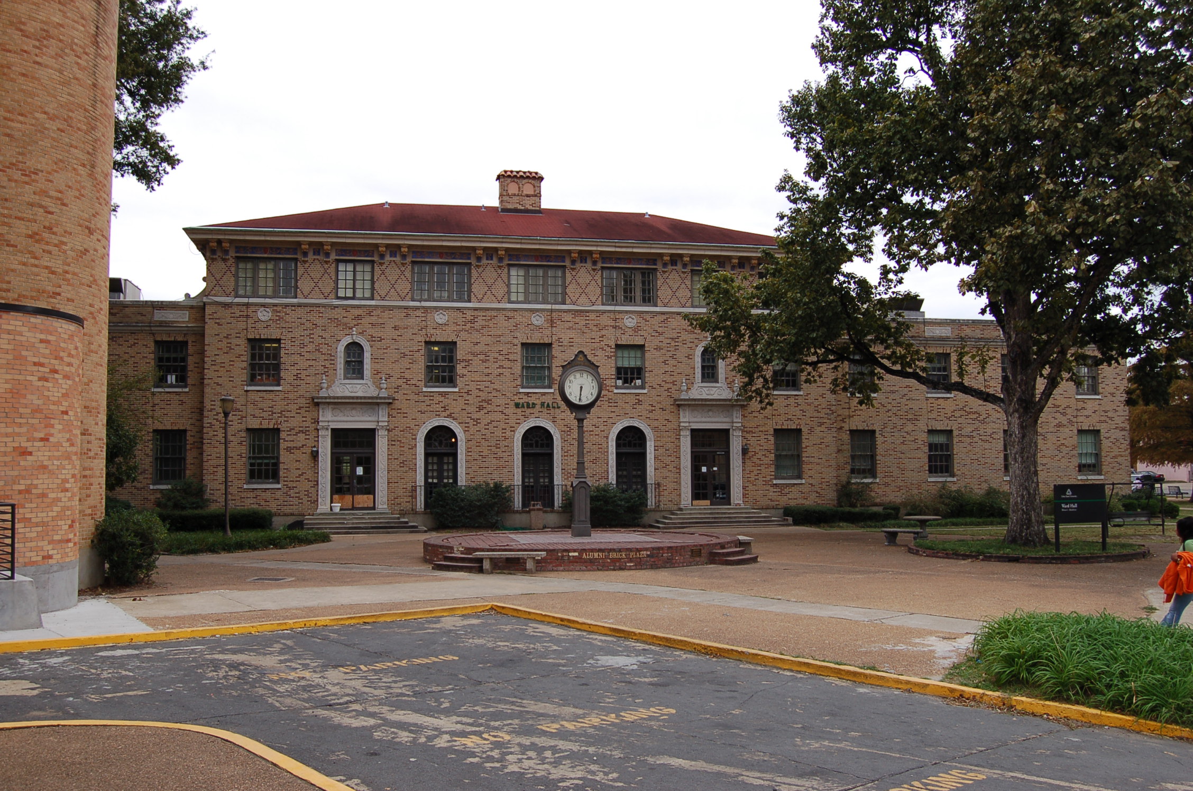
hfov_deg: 62.0
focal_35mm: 30
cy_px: 396
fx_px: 992
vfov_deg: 43.5
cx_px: 596
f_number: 6.3
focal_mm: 20
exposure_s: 1/160
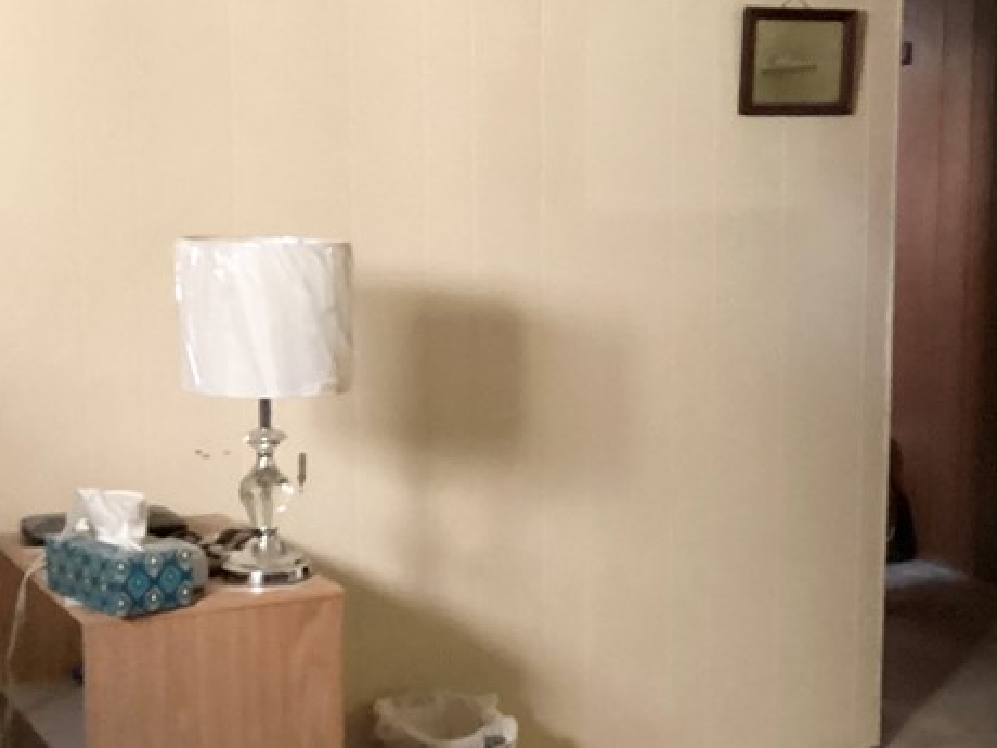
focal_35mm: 69
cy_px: 403
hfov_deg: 27.8
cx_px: 730
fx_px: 1987
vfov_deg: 21.3
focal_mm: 3.3
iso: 640
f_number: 2.4
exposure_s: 1/24
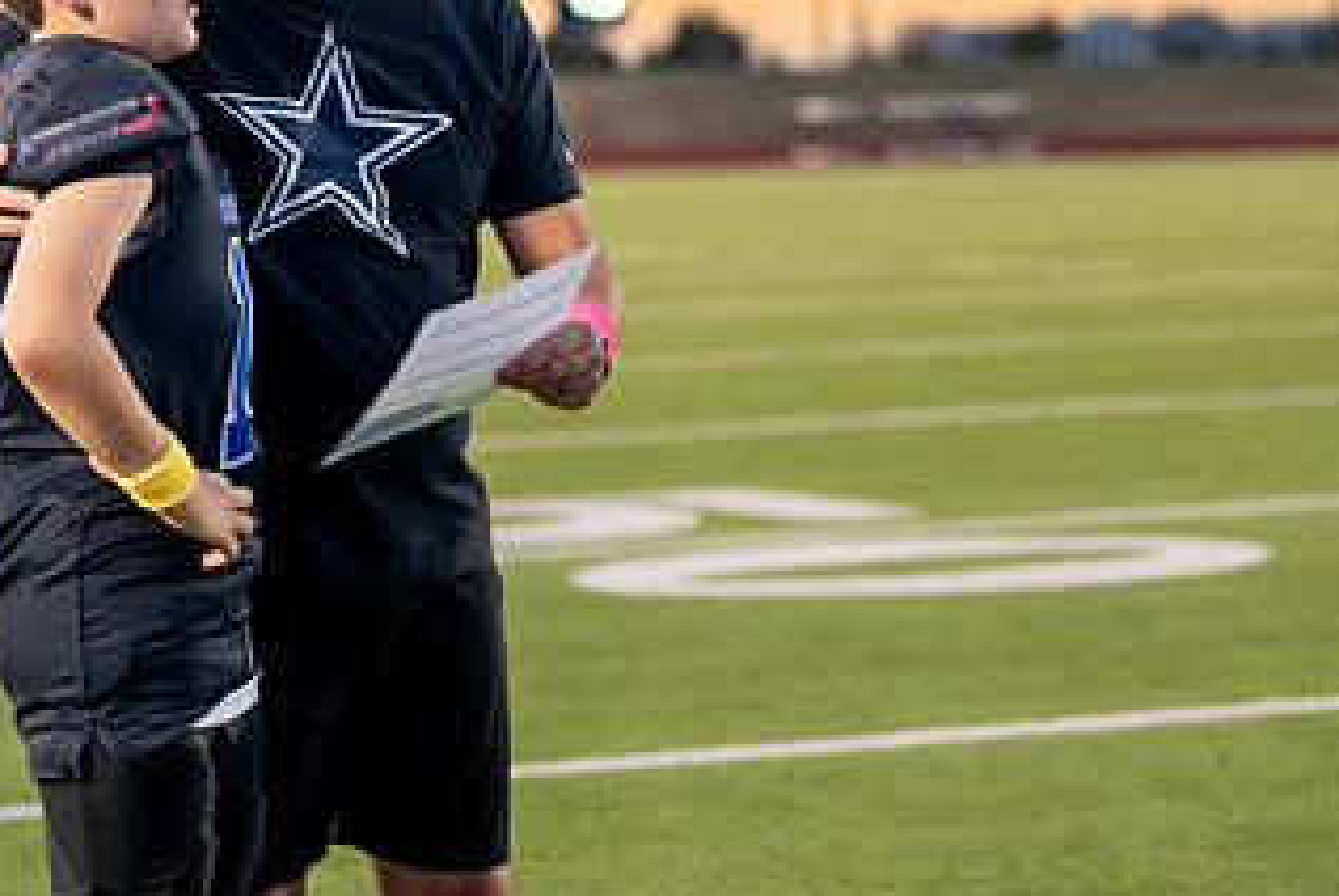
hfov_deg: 12.4
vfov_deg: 8.3
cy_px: 211
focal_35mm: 165
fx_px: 6143
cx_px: 294
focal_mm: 77
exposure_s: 1/500
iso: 1600
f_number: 2.8
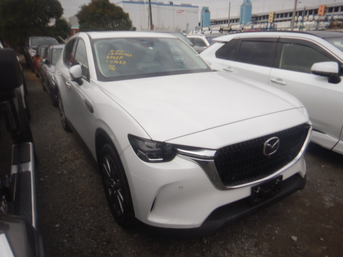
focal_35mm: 24
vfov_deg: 56.8
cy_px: 128
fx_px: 238
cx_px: 172
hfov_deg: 71.6
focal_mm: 4.3
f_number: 2.8
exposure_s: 1/400
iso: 125
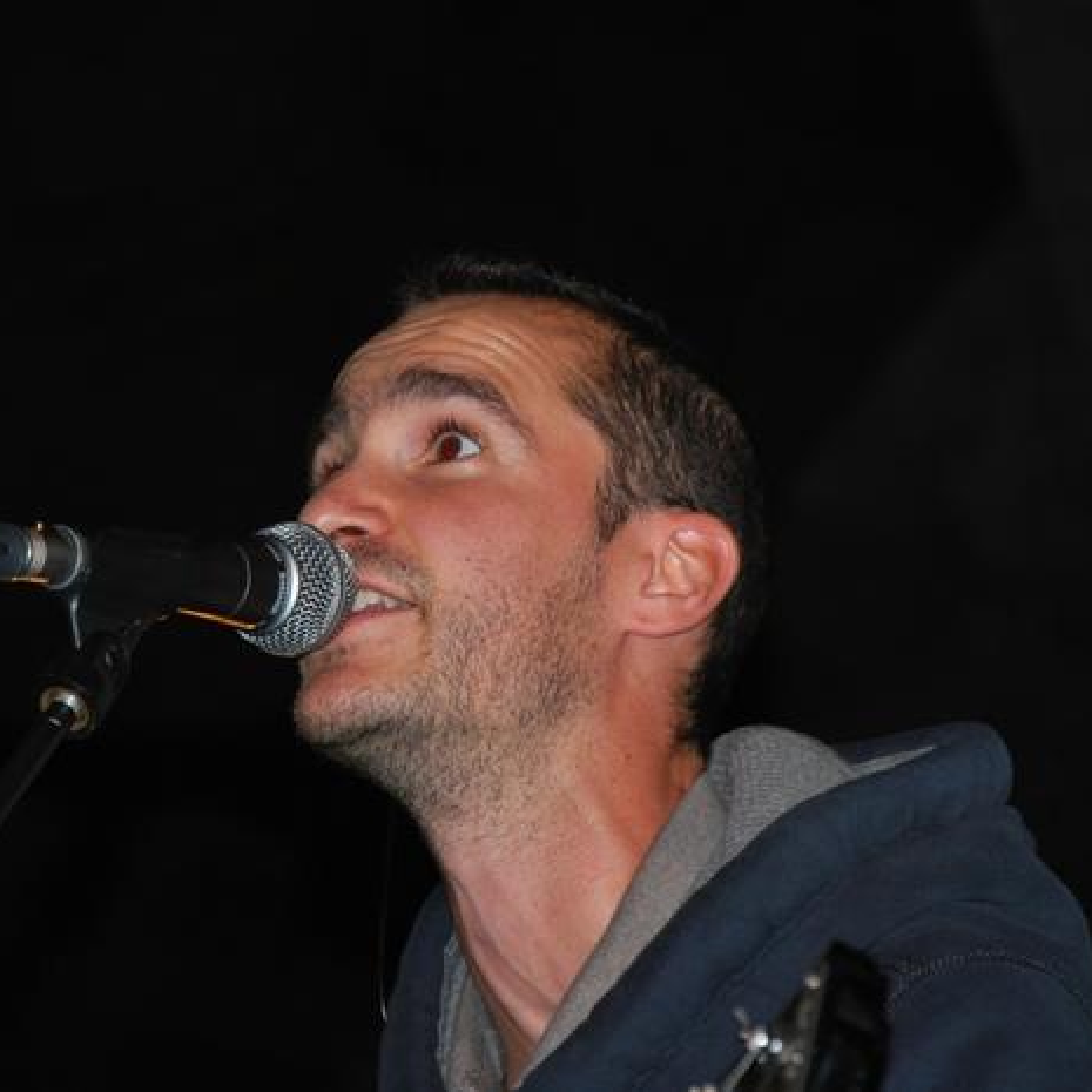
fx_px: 7197
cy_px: 547
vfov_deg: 8.7
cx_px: 439
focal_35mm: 202
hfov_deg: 8.7
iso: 200
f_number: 5.6
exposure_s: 1/60
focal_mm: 105
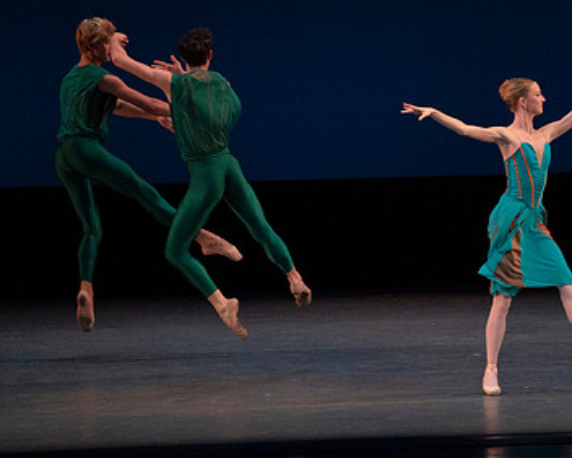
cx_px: 457
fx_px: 6708
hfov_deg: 4.9
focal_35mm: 396
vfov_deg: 3.9
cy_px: 165
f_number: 7.1
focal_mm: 256
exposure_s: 1/400
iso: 8000
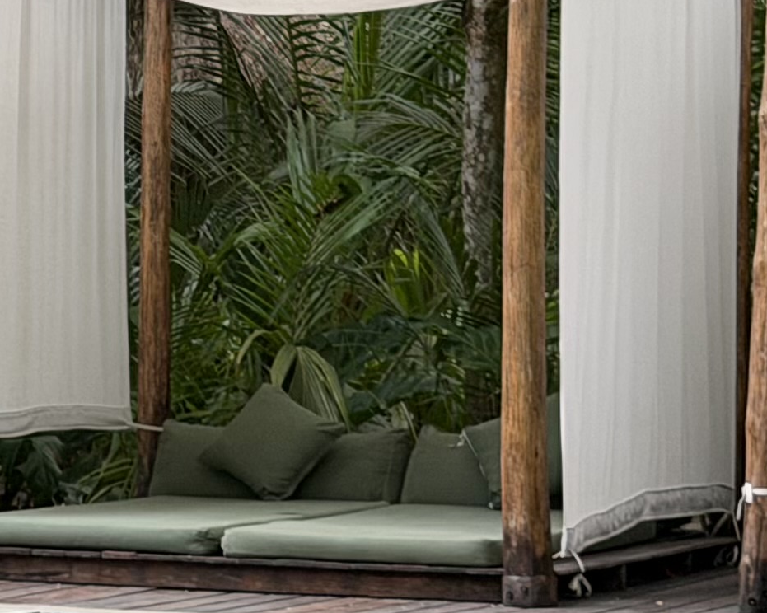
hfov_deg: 9.0
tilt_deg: -0.6
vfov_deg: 7.6
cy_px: 331
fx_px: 4606
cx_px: -713
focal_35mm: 203
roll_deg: -0.2
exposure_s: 1/415
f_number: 1.78
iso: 64
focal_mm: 6.76
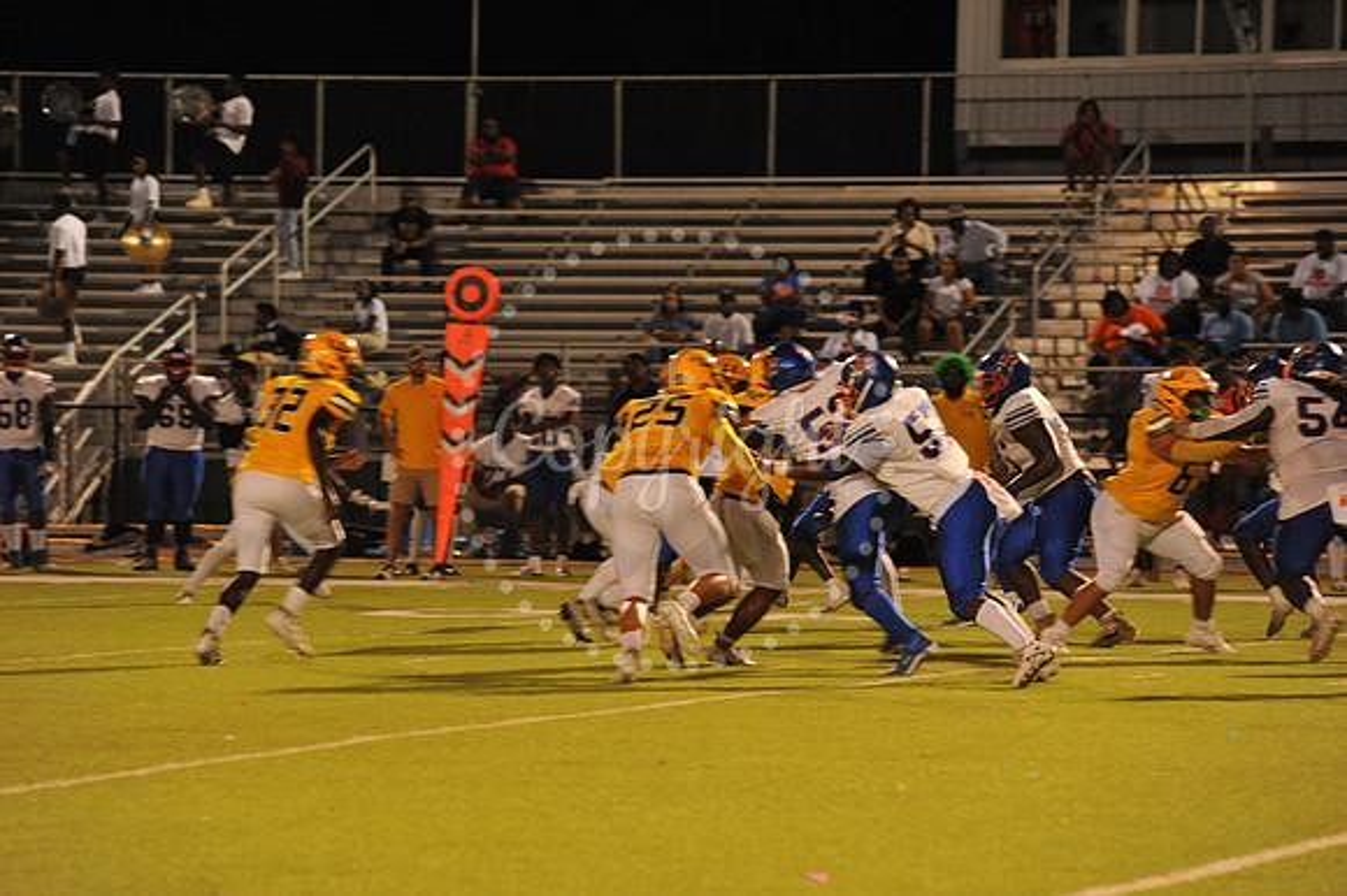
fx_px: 7479
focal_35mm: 200
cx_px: 674
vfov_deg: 6.9
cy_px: 448
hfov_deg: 10.3
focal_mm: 200
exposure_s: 1/160
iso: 3200
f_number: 5.6
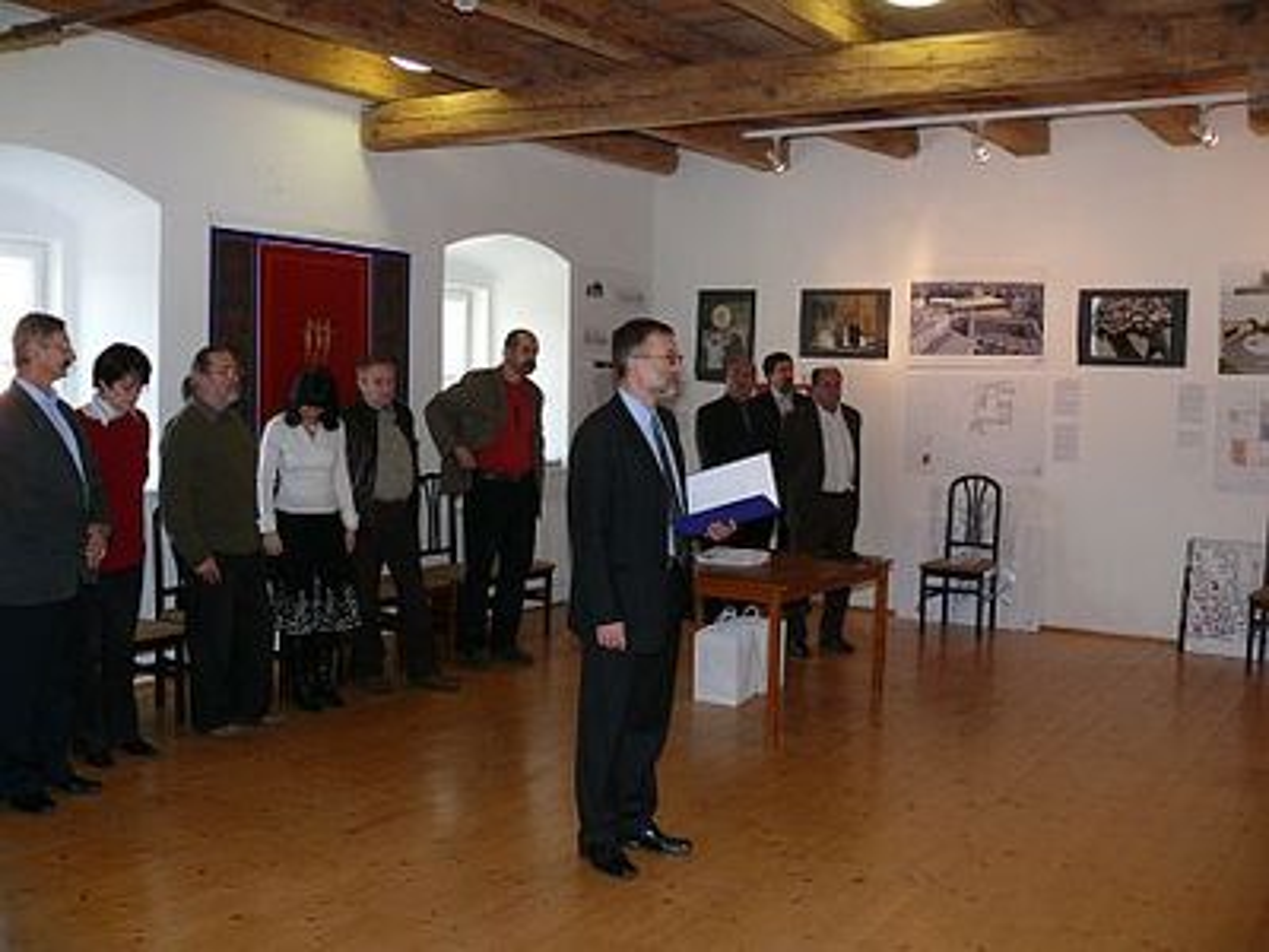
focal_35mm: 35
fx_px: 1283
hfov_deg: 52.6
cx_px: 634
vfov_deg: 40.7
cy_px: 476
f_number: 2.8
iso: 100
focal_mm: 7.4
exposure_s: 1/30
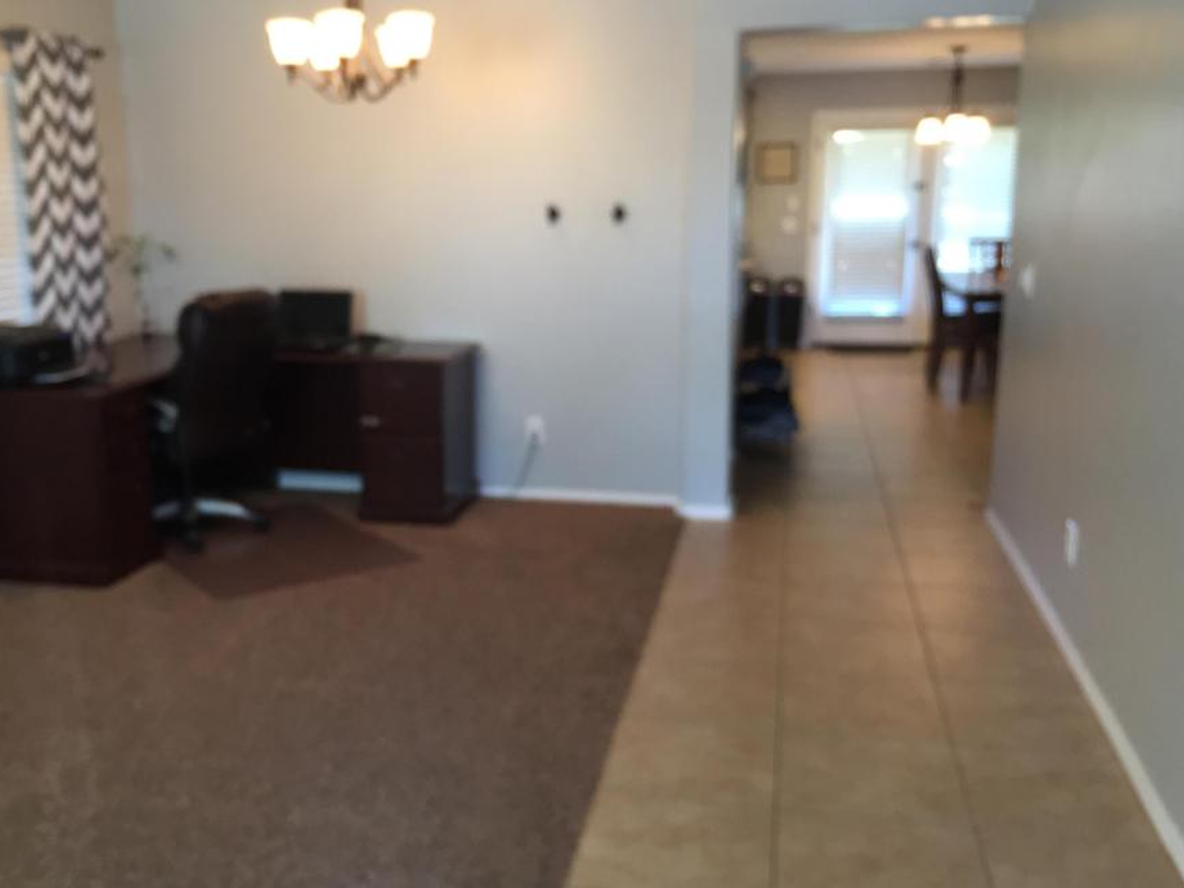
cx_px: 502
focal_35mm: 34
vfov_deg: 41.8
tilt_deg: -10.4
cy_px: 456
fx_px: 1163
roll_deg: +0.3
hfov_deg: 53.7
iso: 125
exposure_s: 1/30
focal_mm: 4.15
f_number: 2.2
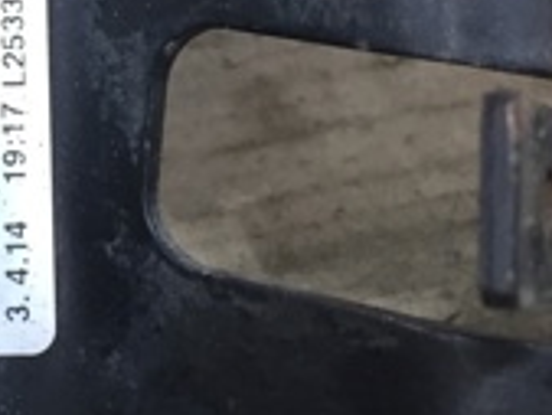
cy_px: -101
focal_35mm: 110
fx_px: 1755
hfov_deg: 17.2
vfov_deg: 13.1
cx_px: -72
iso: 125
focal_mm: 4.15
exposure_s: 1/33
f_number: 2.2
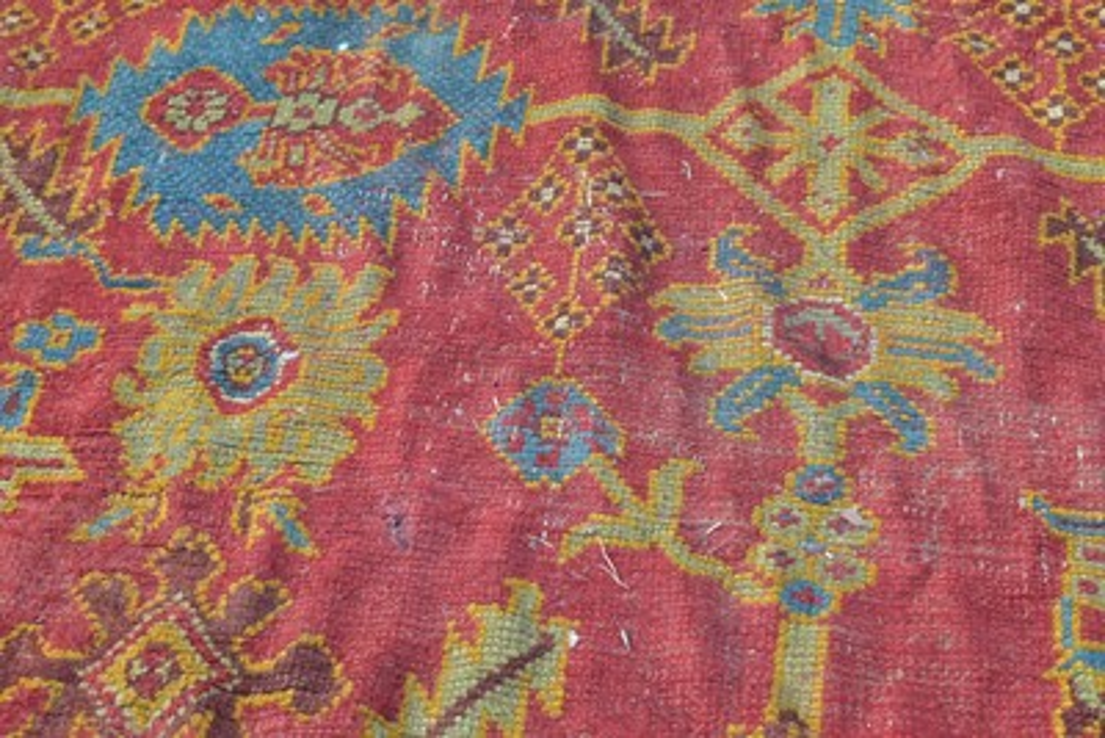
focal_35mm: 82
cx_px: 552
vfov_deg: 16.6
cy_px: 369
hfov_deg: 24.6
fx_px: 2533
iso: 800
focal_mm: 55
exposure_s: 1/400
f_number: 10
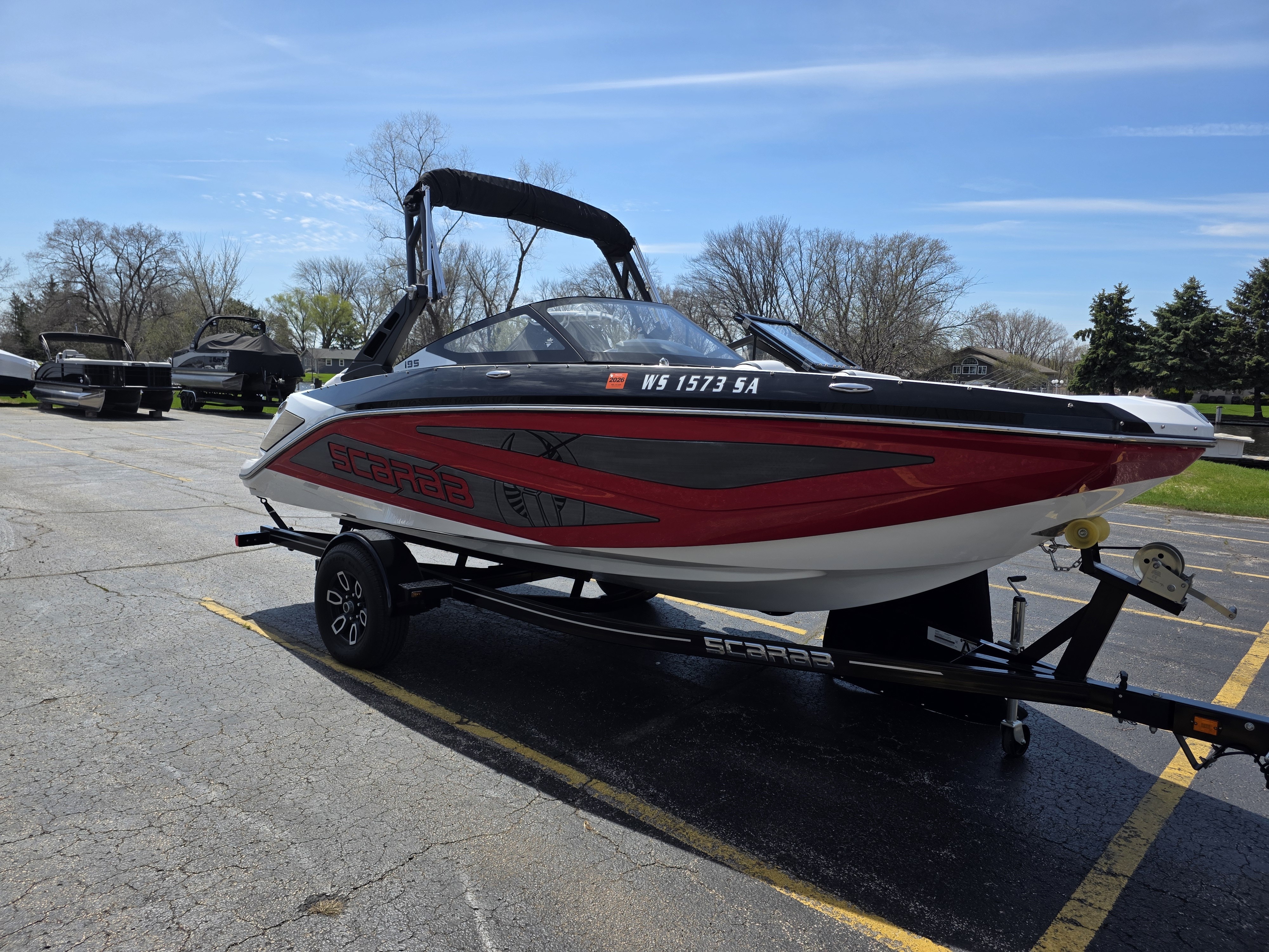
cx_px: 634
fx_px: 843
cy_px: 476
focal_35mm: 23
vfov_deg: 58.9
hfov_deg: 73.9
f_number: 1.7
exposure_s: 1/5153
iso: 80
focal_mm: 6.3
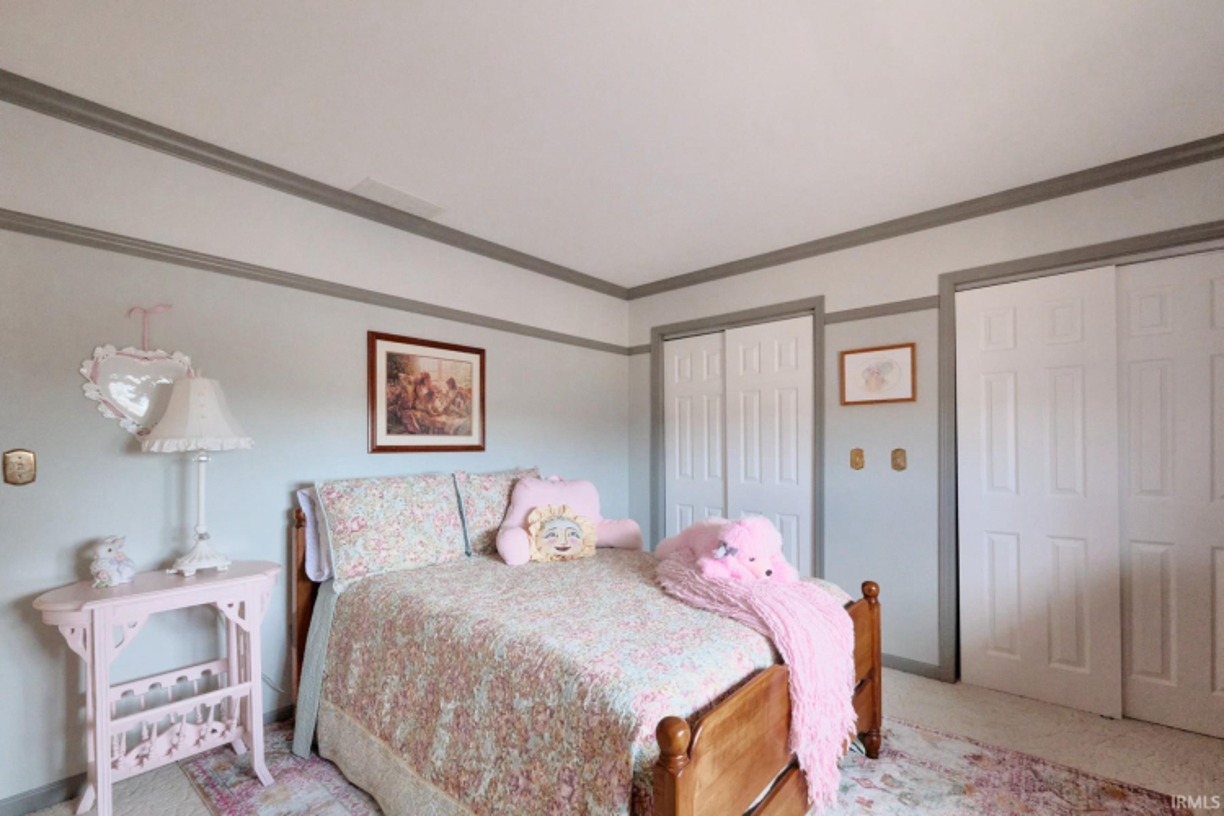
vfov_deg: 77.3
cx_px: 612
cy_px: 408
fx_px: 510
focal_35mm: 15
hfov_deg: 100.4
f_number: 14
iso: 10000
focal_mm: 10
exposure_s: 1/15
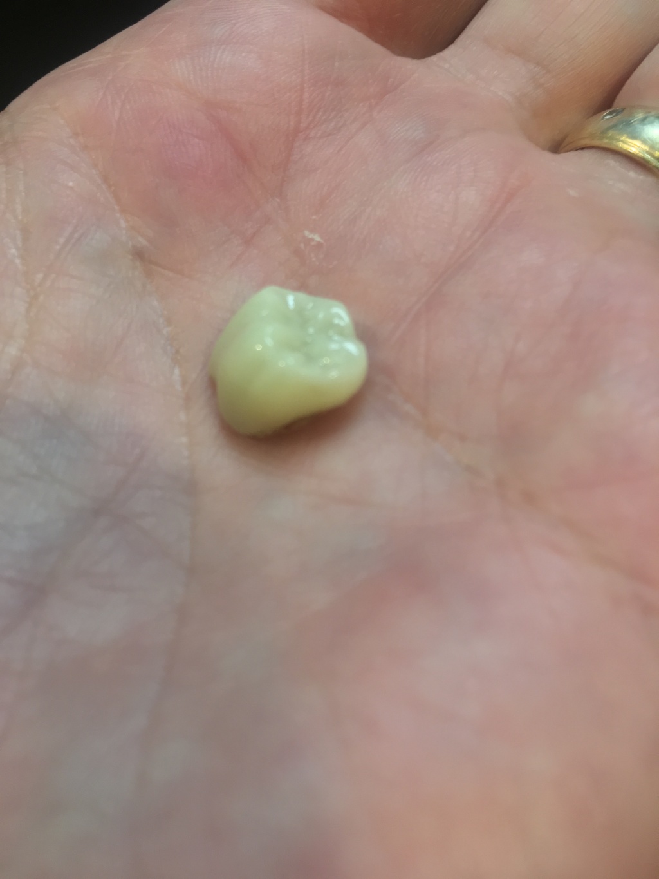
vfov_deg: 61.7
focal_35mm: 29
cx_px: 330
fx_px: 736
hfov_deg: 48.2
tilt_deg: -58.7
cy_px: 440
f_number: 2.2
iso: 64
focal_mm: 4.15
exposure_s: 1/30
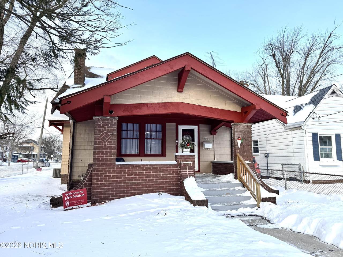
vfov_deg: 56.8
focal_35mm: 24
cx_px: 172
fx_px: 238
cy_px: 128
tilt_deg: +5.1
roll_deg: +0.9
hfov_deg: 71.6
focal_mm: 6.76
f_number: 1.78
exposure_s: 1/1869
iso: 80
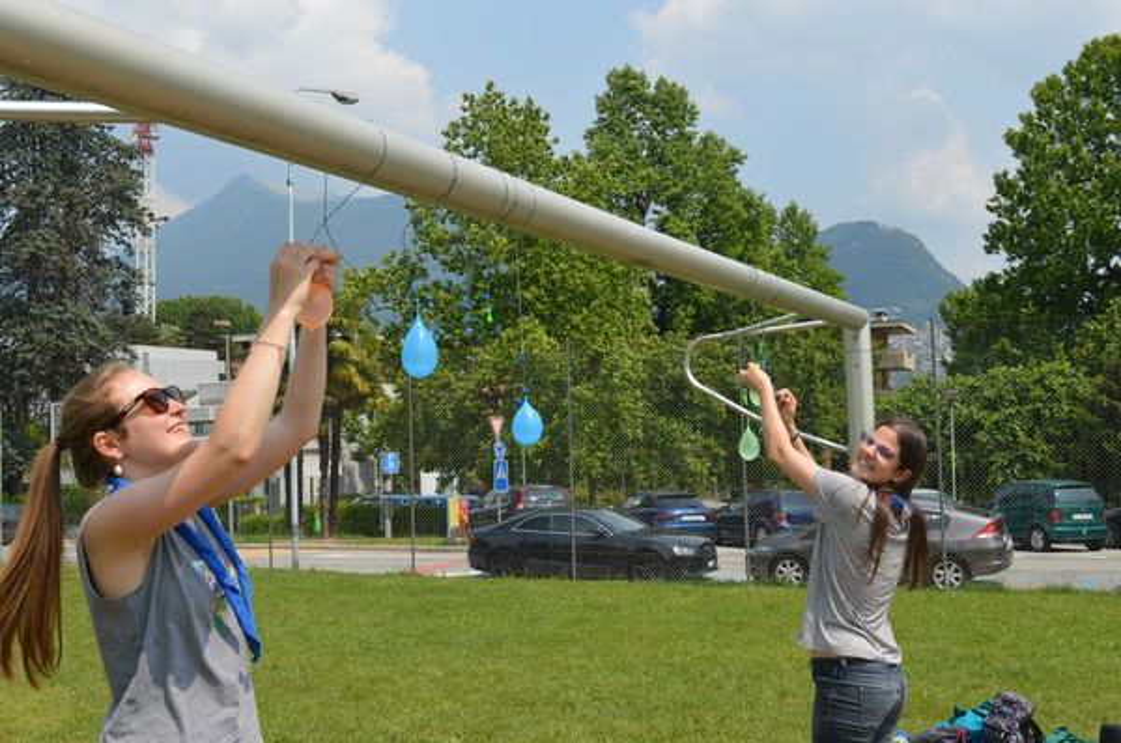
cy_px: 372
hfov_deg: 45.0
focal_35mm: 44
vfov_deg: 30.7
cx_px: 560
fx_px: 1352
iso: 100
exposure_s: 1/250
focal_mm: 29
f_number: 8
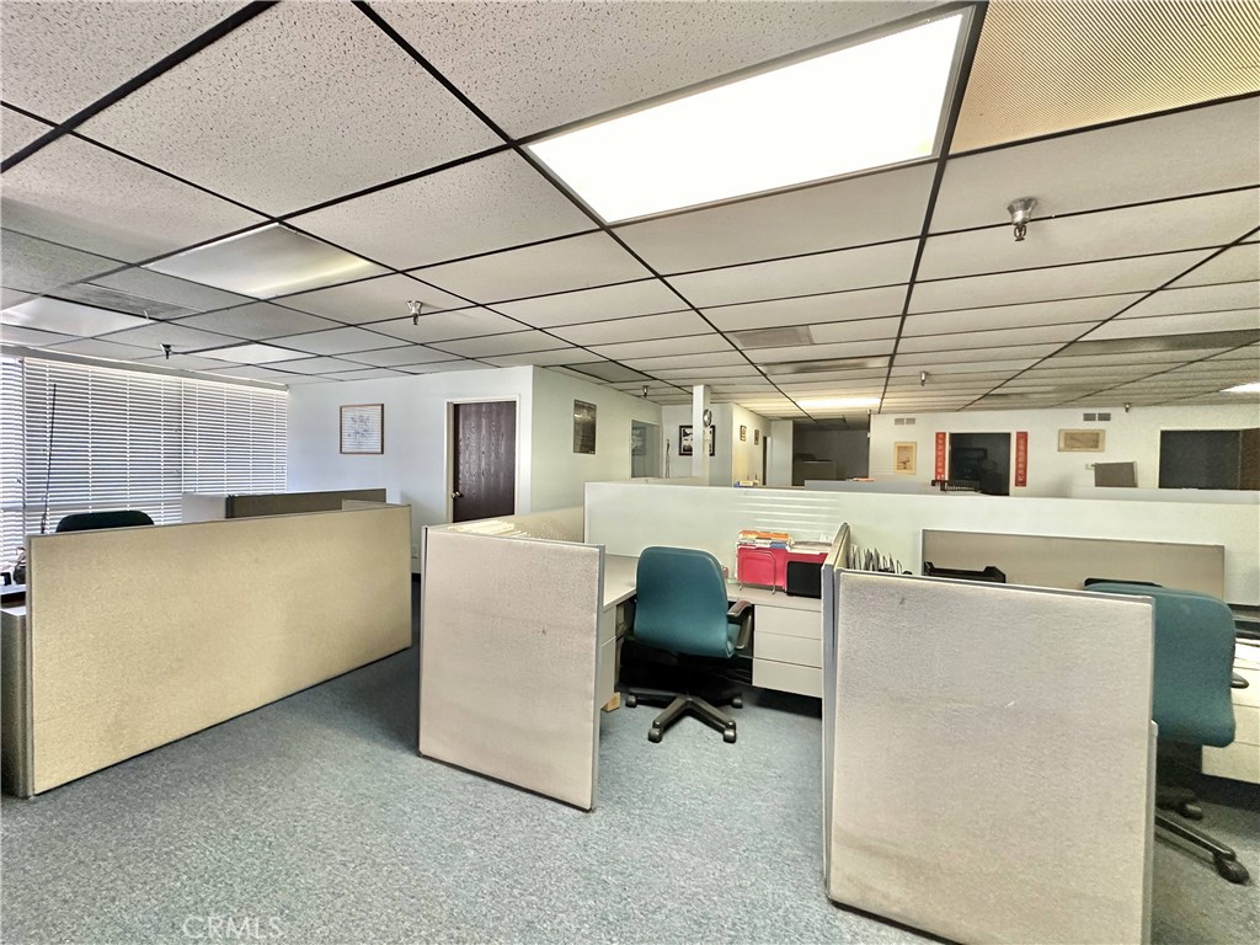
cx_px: 630
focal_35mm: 14
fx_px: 510
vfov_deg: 85.7
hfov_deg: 102.1
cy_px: 472
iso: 400
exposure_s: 1/60
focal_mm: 2.22
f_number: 2.2
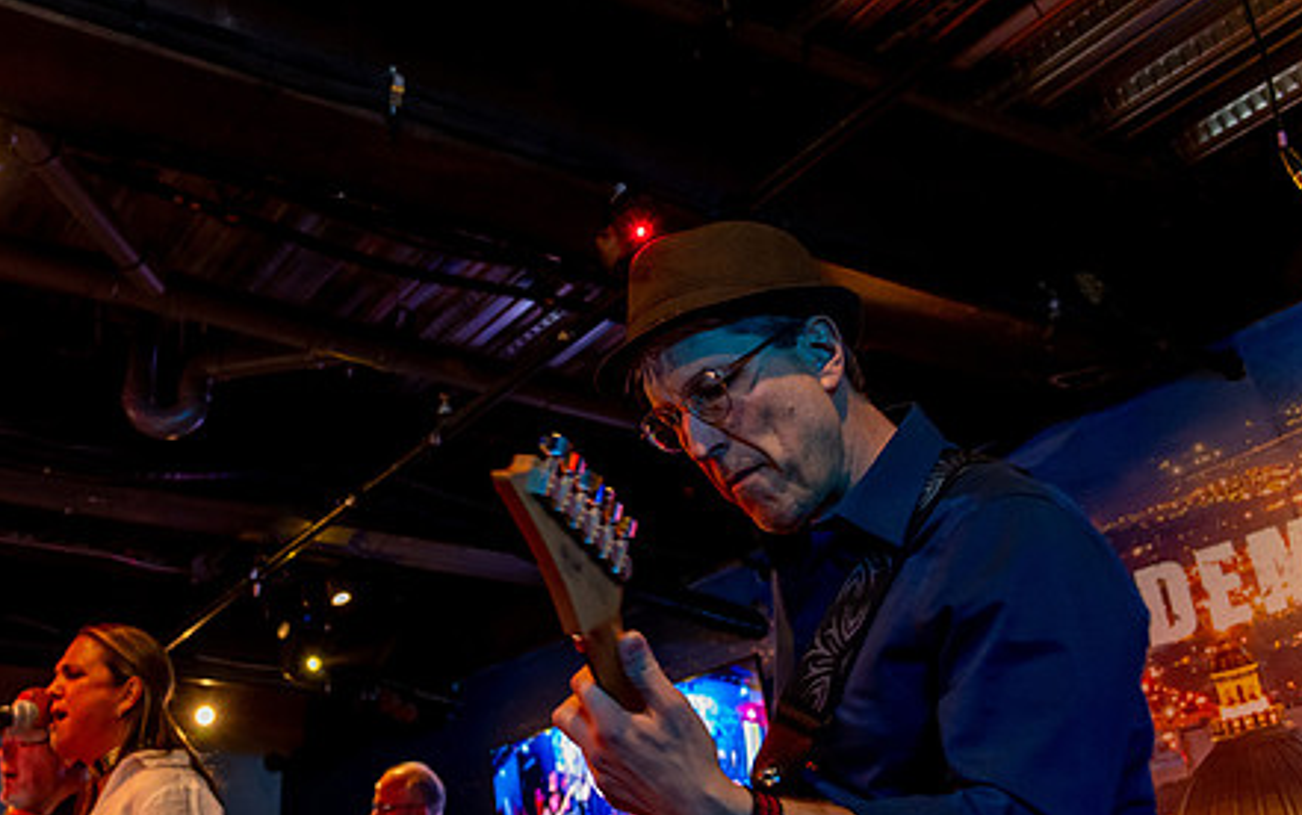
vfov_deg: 32.0
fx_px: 1420
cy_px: 398
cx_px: 373
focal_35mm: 40
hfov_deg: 47.9
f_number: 4
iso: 6400
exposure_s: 1/50
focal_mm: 24
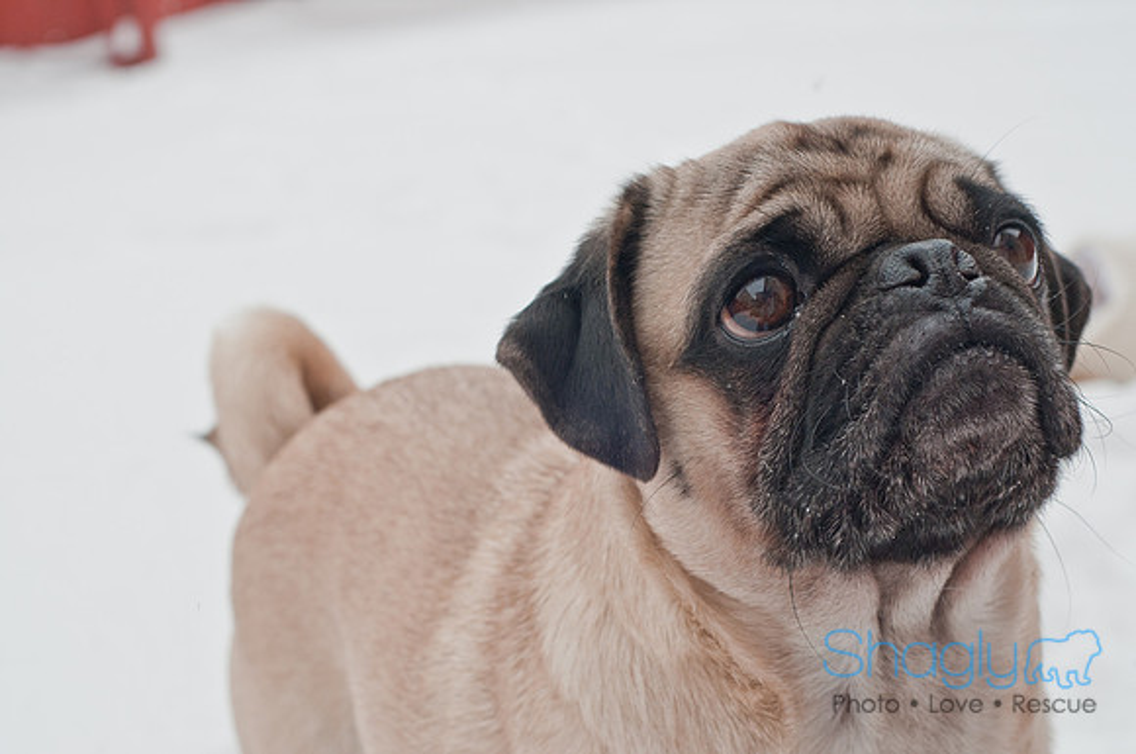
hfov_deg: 27.0
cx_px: 568
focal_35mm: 75
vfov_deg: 18.1
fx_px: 2363
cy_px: 377
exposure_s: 1/640
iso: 200
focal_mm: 50
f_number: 5.6
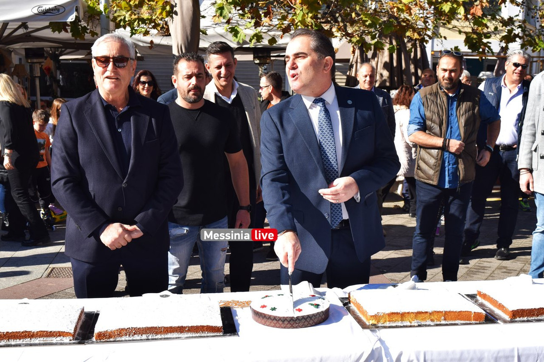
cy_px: 181
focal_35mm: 48
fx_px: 725
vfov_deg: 28.1
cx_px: 272
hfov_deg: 41.1
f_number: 9
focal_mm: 32
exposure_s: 1/200
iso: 100
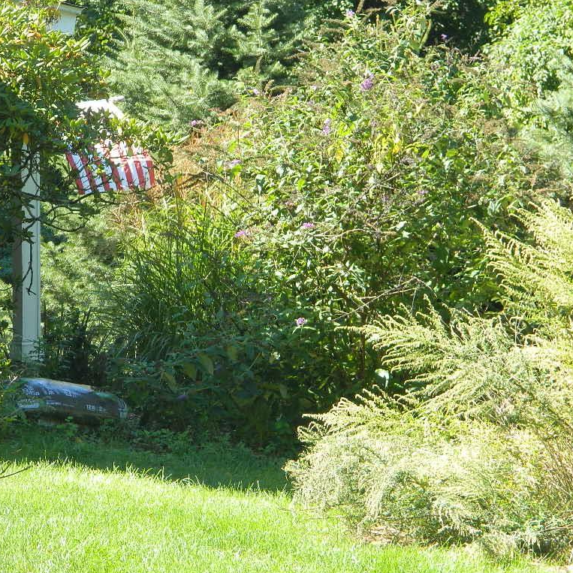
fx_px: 3933
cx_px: 268
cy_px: 287
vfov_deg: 8.3
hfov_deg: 8.3
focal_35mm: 210
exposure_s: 1/100
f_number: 5.1
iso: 110
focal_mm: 31.8
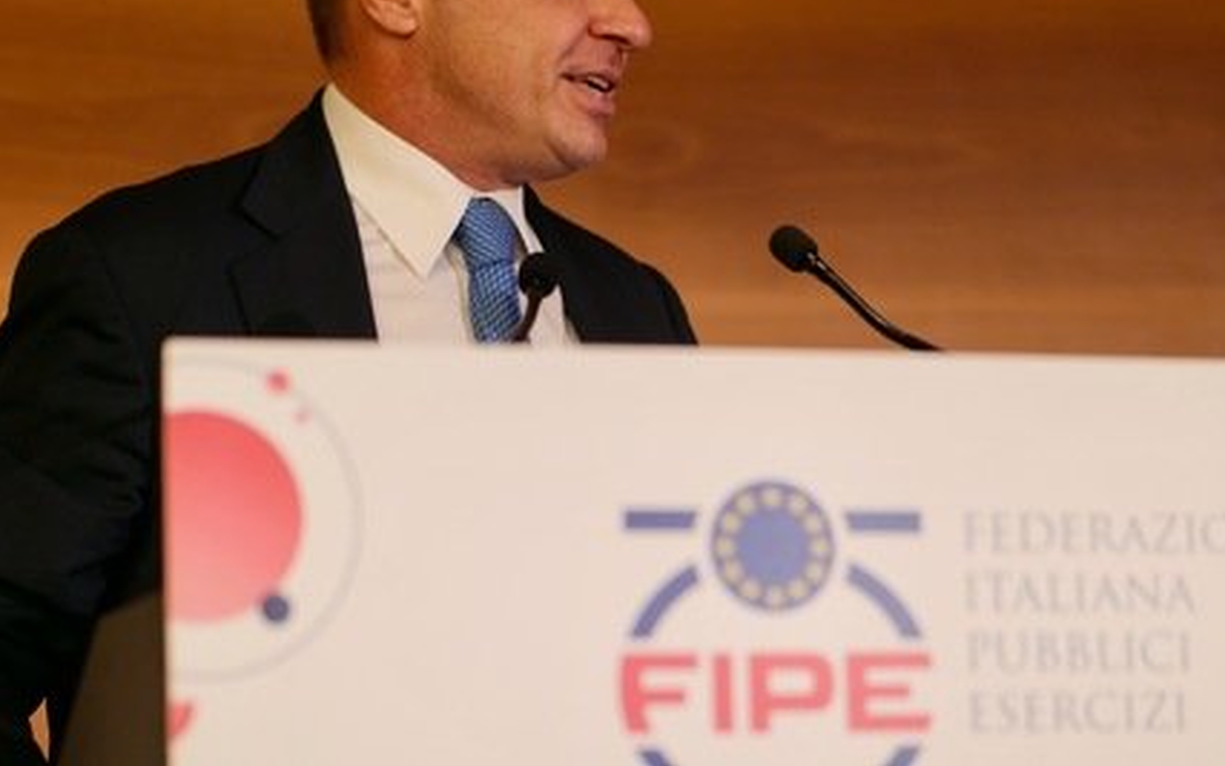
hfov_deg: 21.0
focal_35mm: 99
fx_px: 3306
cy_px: 270
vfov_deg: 13.2
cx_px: 657
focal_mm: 43
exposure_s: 1/100
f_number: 1.2
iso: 250
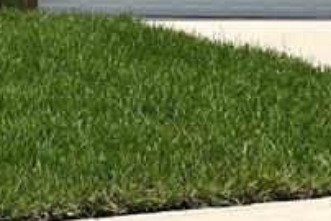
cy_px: -59
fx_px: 1261
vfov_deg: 9.9
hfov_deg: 14.5
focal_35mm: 137
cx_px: -51
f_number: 1.6
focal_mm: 5.1
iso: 50
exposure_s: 1/7353
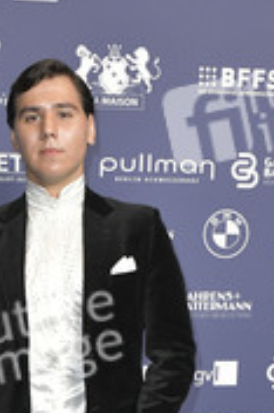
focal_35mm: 66
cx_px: 70
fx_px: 755
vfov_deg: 27.7
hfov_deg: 20.4
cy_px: 465
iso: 2000
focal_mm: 29
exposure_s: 1/200
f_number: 6.3
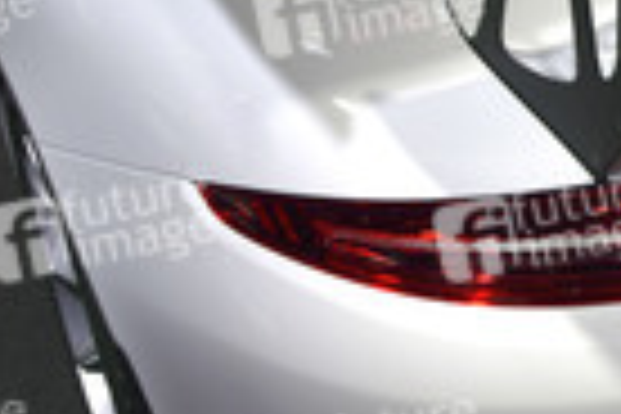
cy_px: 117
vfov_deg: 13.5
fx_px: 1742
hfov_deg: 18.4
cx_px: 875
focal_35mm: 101
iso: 200
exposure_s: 1/320
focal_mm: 31
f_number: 9
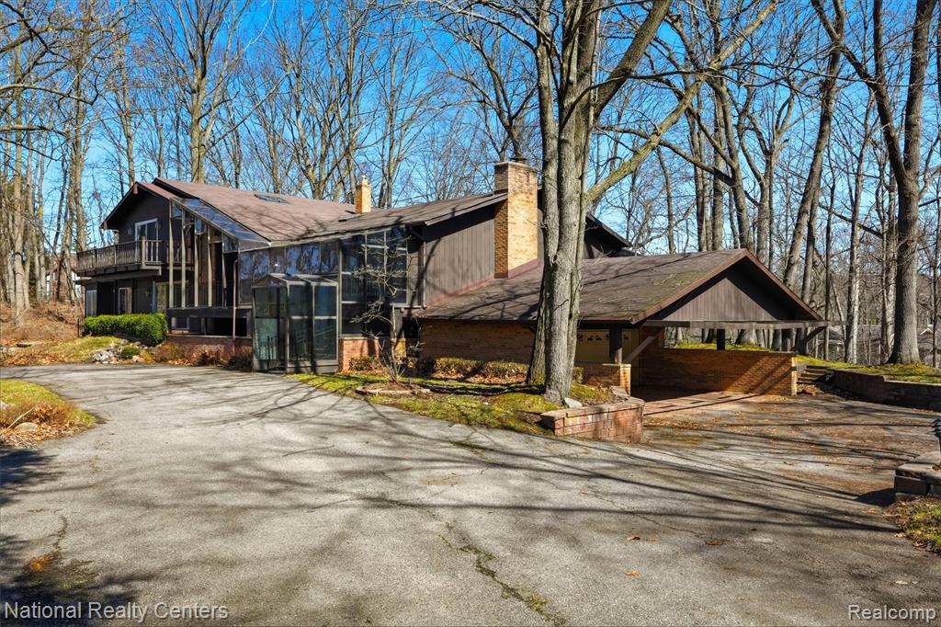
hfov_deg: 65.5
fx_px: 732
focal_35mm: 28
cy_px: 314
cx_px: 470
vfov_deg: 46.4
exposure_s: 1/8000
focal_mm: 28
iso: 250
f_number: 8
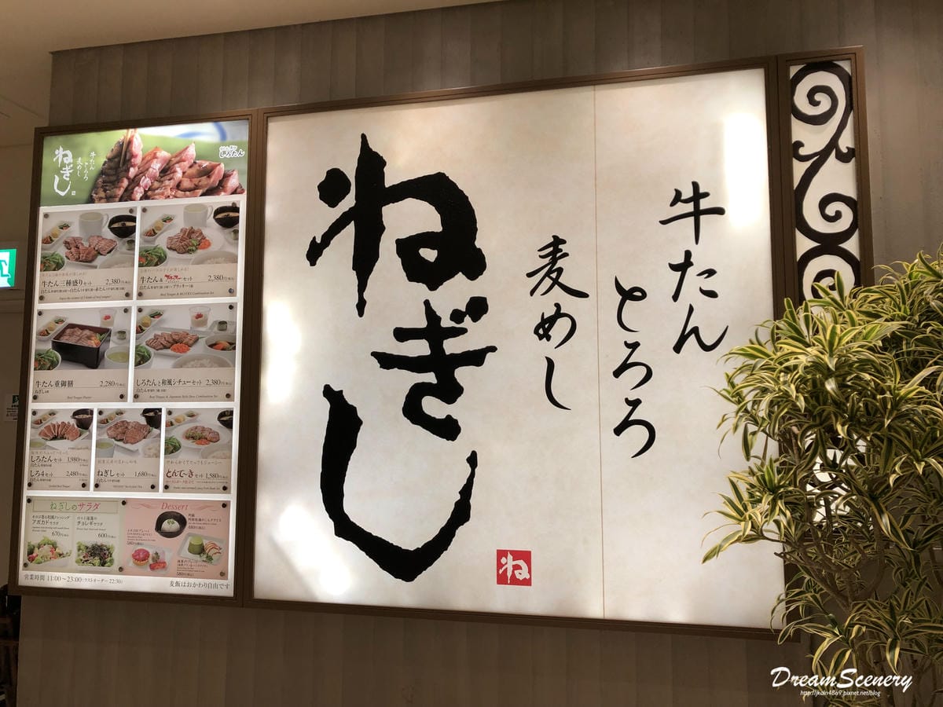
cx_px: 472
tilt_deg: +4.2
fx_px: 763
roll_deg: -0.3
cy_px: 354
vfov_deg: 49.7
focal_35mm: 28
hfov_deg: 63.4
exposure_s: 1/50
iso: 25
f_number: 1.8
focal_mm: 3.99
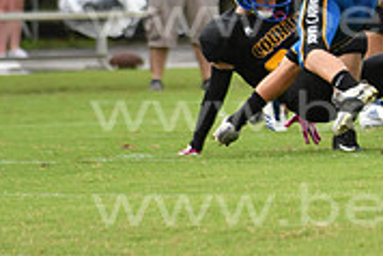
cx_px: 579
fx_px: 7283
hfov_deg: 3.0
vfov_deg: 2.0
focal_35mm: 684
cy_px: -25
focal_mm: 140
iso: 500
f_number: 3.5
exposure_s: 1/1250
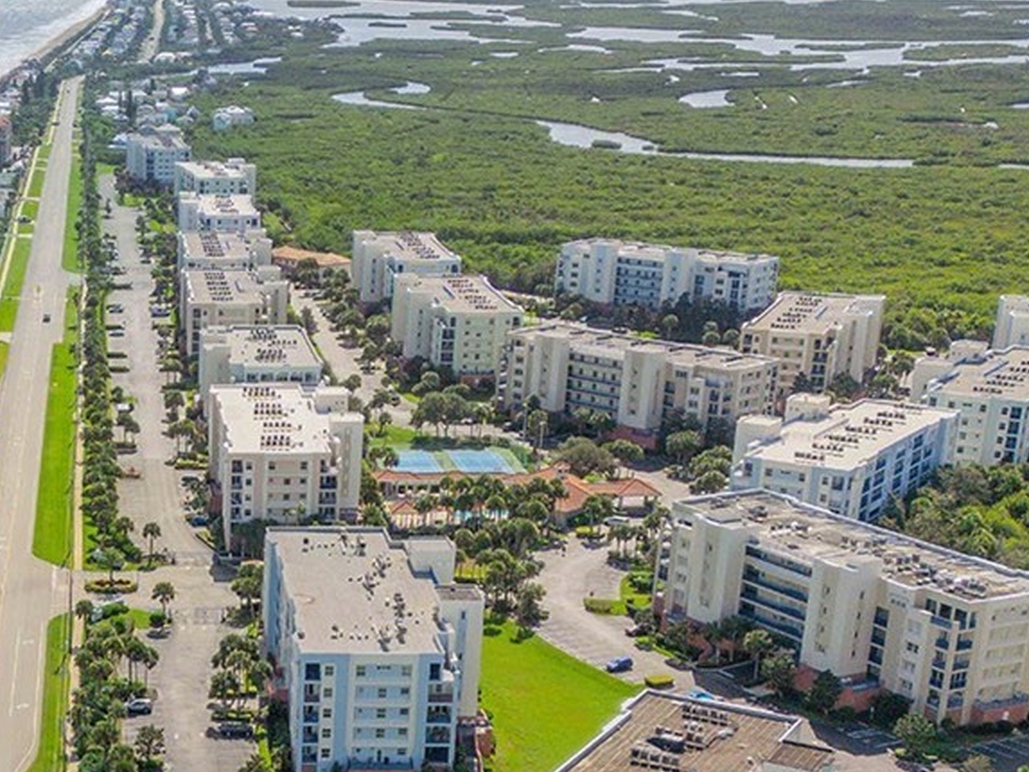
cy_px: 716
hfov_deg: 27.8
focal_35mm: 67
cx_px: 92
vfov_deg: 21.4
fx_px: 1992
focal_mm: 6.72
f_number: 1.7
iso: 110
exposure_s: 1/3000
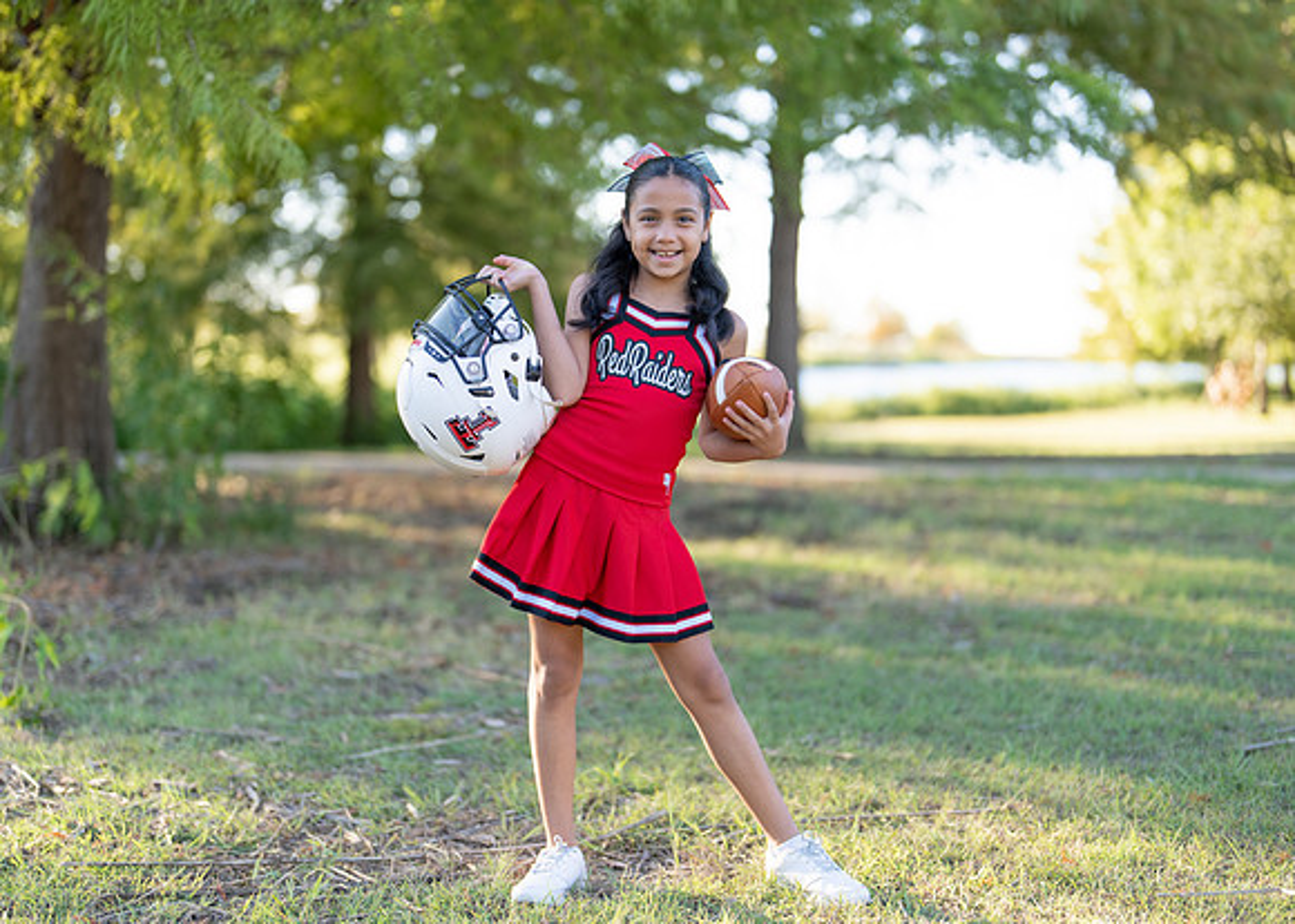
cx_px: 648
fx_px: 1956
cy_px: 462
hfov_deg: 36.6
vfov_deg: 26.6
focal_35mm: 53
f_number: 1.2
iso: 100
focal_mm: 50
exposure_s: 1/1000
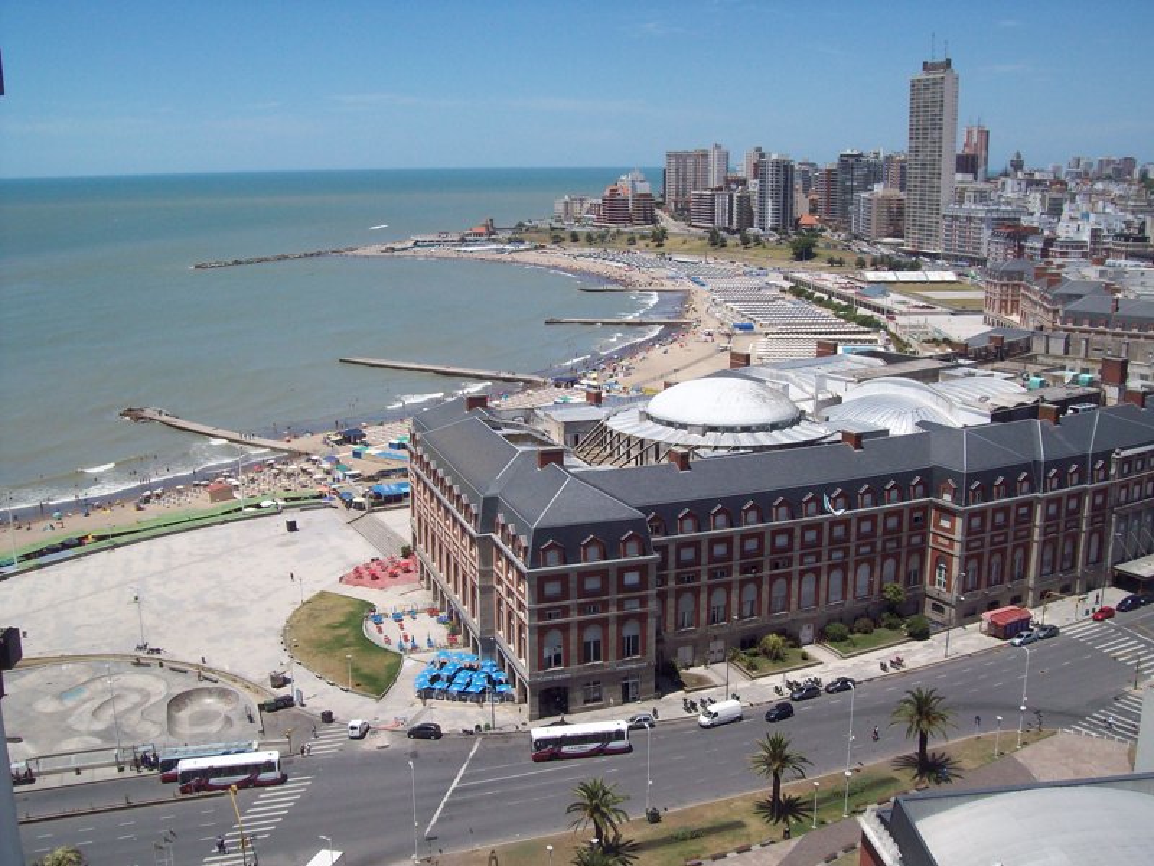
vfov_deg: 39.7
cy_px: 433
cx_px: 577
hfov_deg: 51.4
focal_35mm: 36
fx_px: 1200
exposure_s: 1/829
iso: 80
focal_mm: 6
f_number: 4.8
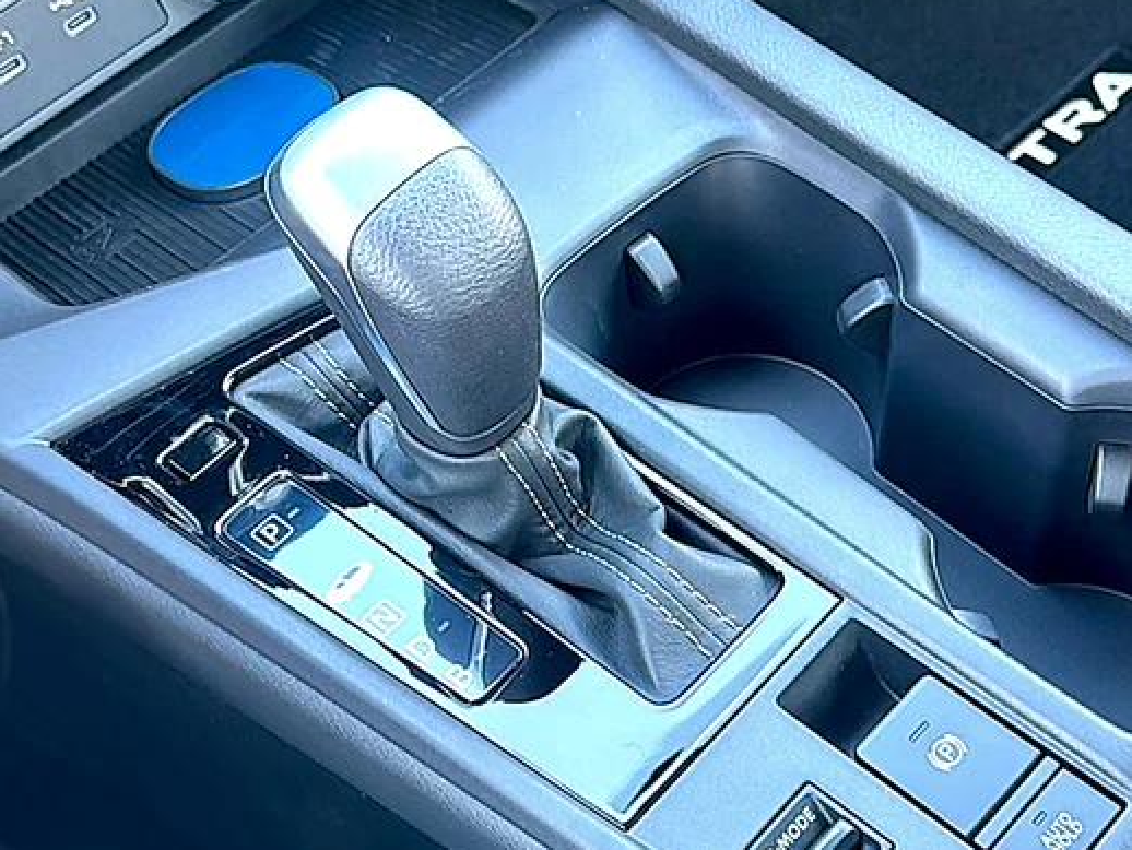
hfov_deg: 38.0
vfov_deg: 29.1
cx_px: 693
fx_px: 1636
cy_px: 510
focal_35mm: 50
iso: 80
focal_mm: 6.86
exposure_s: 1/40
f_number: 1.78
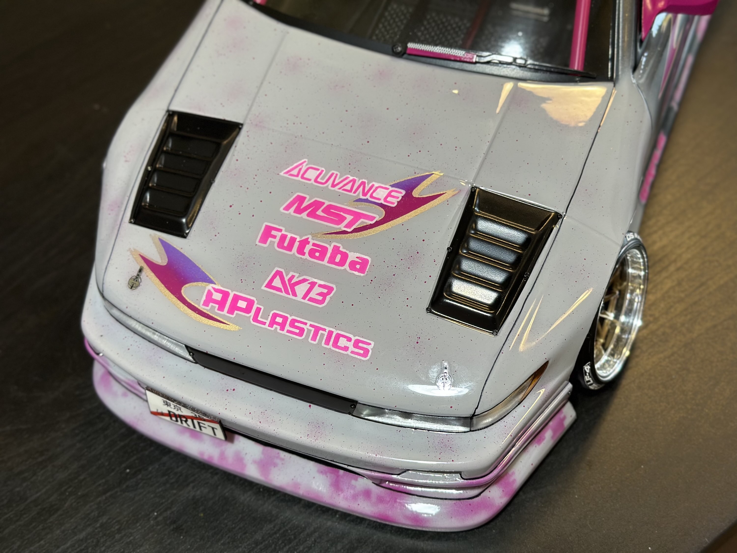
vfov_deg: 30.3
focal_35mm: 48
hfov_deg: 39.7
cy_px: 276
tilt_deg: -57.6
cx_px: 368
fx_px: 1022
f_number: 1.78
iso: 125
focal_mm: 6.86
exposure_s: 1/100
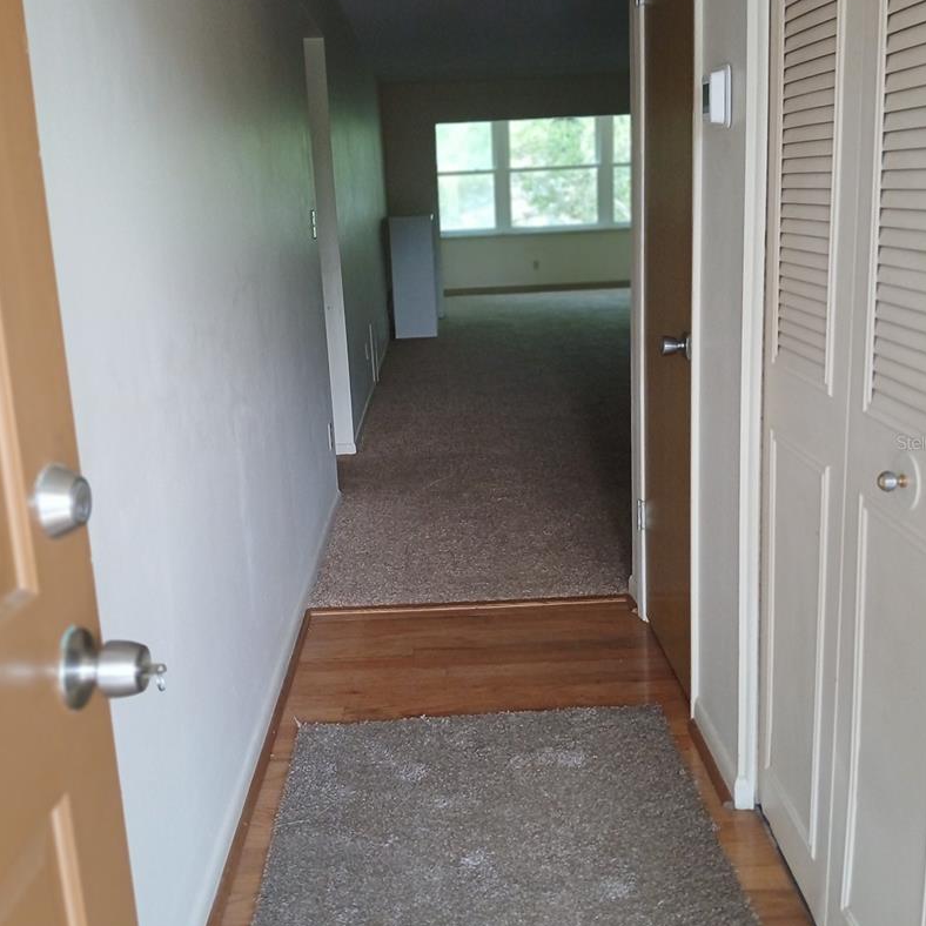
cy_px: 442
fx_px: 1059
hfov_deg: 47.2
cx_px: 451
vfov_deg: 47.2
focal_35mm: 35
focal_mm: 3.98
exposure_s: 1/60
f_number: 1.8
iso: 250
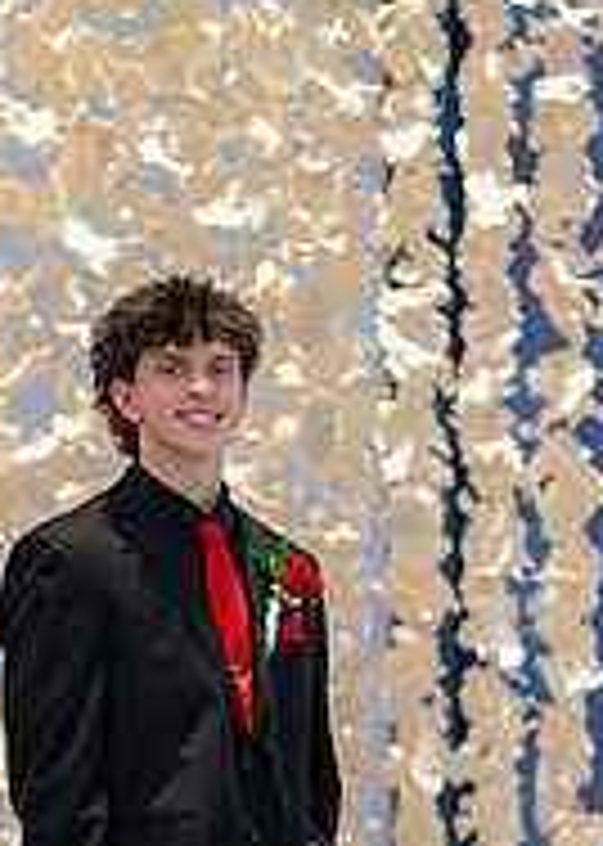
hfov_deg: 7.9
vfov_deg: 11.0
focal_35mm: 181
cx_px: 157
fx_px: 4346
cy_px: 932
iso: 1000
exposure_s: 1/640
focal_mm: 50
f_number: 1.2
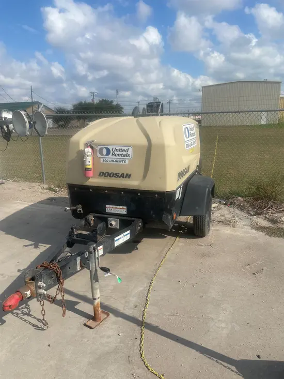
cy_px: 190
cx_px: 142
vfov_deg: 67.3
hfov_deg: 53.1
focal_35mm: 26
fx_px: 284
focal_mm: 4.2
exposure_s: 1/7299
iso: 50
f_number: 1.6
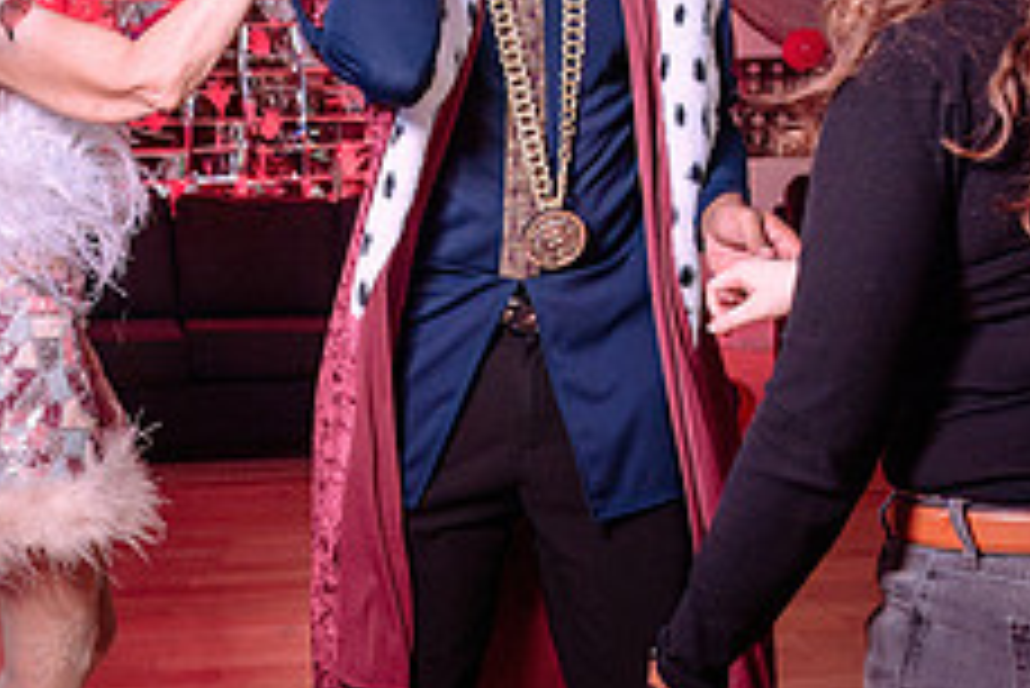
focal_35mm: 68
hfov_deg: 29.4
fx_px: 1947
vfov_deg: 20.0
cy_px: 347
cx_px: 333
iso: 800
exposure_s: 1/200
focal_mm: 24
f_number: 4
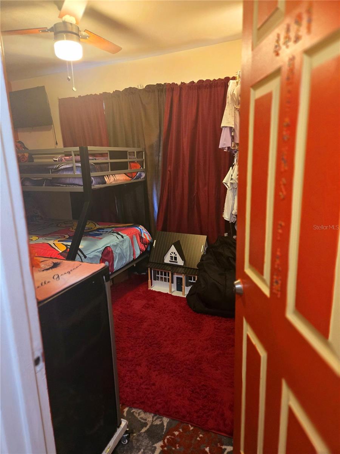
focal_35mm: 23
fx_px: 301
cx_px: 170
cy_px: 227
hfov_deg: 58.9
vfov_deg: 73.9
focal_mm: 5.4
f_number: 1.8
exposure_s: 1/60.2
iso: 1000
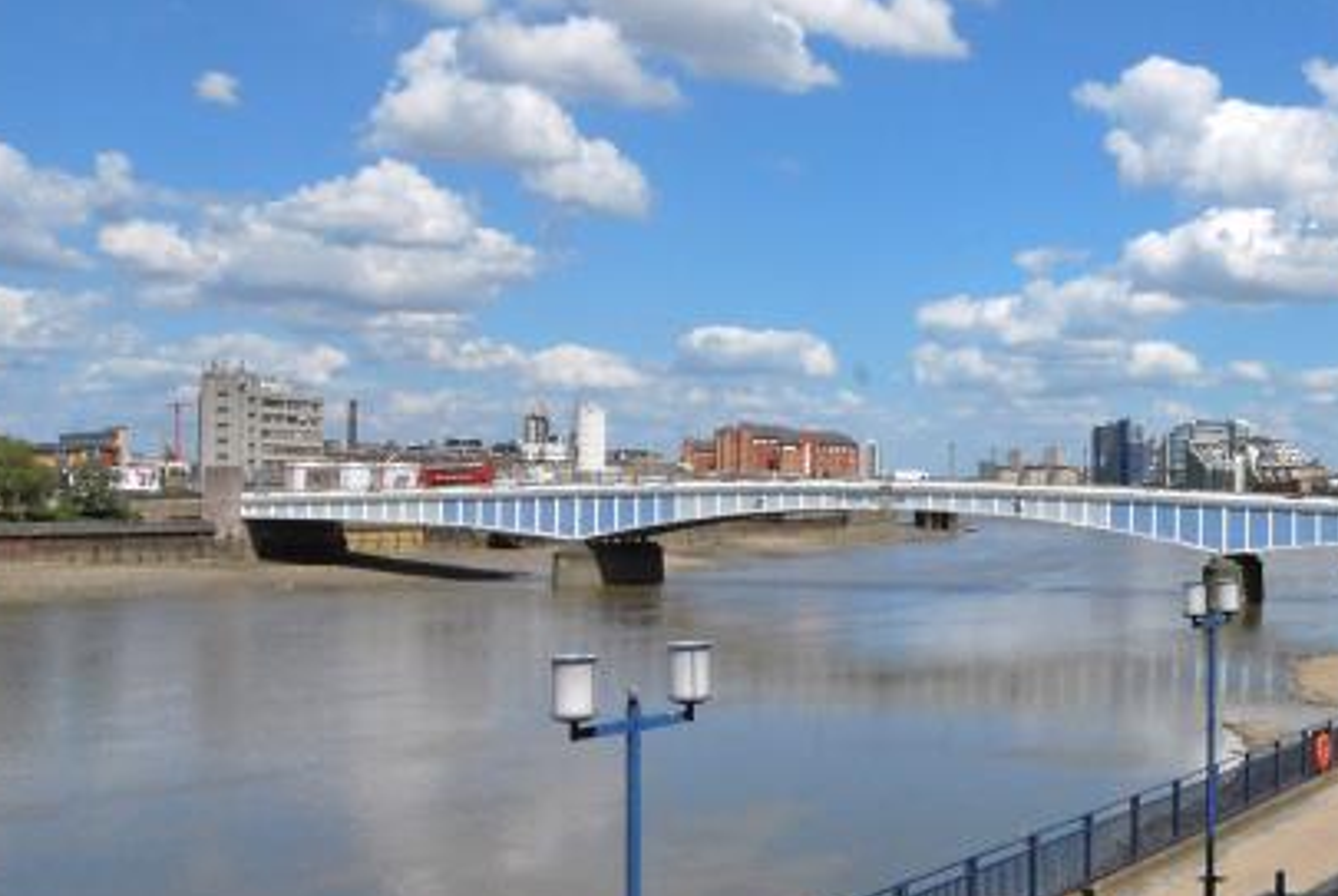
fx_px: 1604
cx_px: 1222
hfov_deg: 41.4
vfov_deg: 31.2
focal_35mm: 43
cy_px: 506
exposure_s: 1/320
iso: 400
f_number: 22
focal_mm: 13
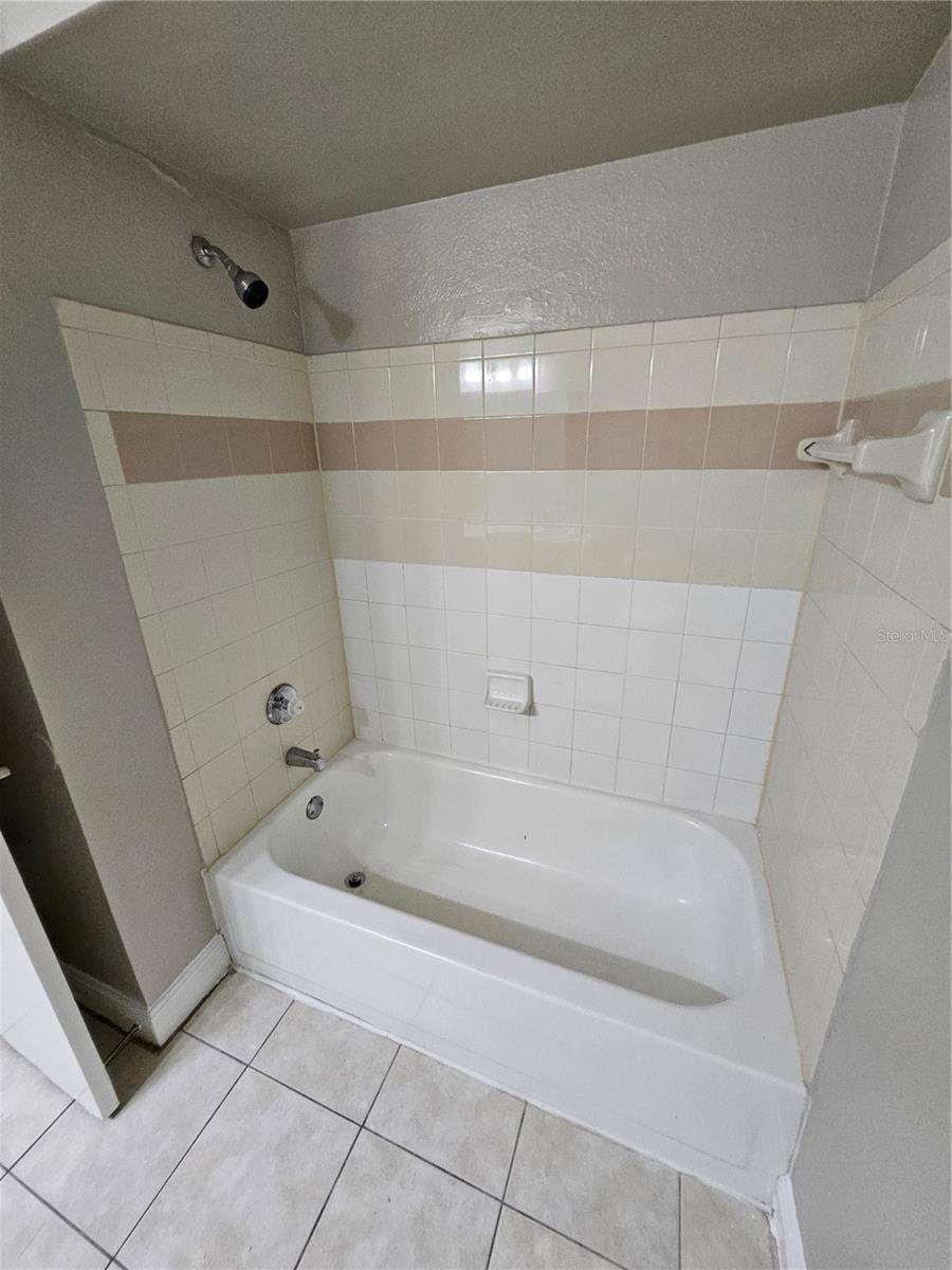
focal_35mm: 13
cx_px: 476
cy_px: 635
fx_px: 477
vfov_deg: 106.2
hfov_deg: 89.9
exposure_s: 1/60
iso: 250
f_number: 2.2
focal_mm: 1.74
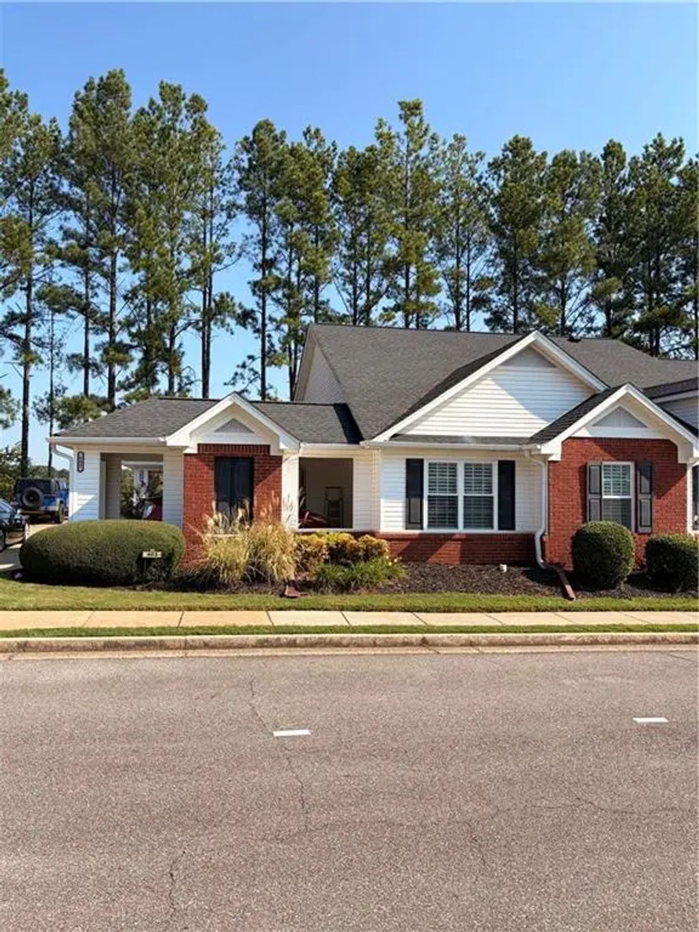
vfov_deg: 67.3
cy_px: 466
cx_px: 350
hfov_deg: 53.1
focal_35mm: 26
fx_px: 700
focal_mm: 5.96
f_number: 1.6
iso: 50
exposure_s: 1/2364
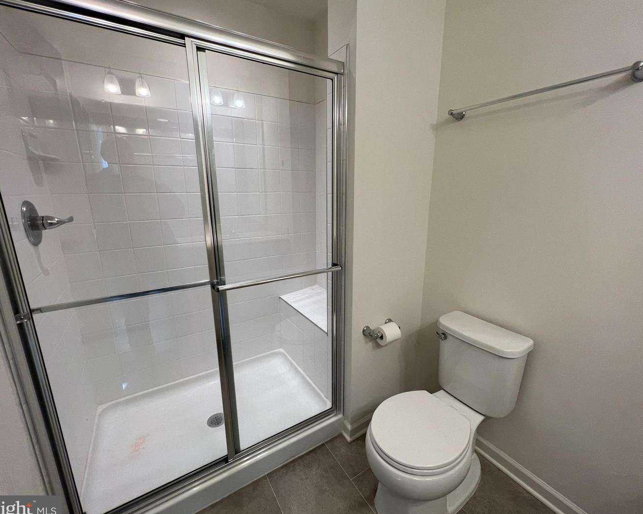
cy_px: 258
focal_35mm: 14
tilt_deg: -12.8
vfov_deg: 88.0
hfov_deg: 100.7
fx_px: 266
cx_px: 330
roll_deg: +0.9
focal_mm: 1.57
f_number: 1.8
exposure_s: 1/120
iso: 80
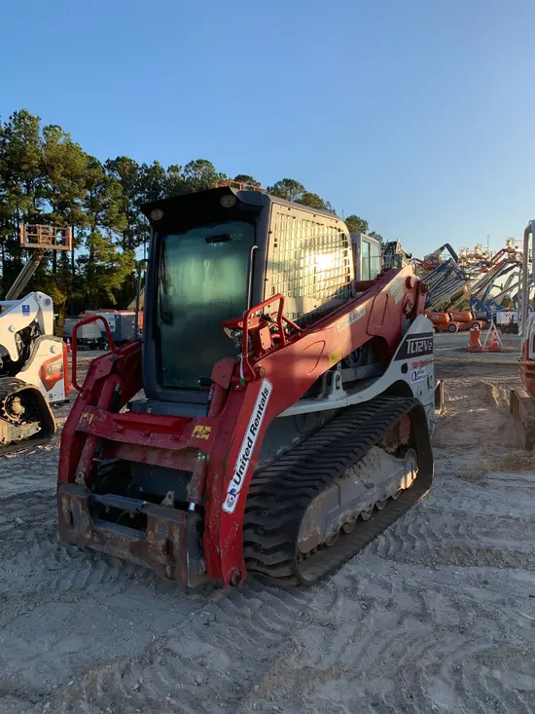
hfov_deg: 53.1
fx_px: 536
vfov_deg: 67.3
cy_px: 357
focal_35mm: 26
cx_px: 268
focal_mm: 4.25
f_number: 1.8
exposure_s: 1/796
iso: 25
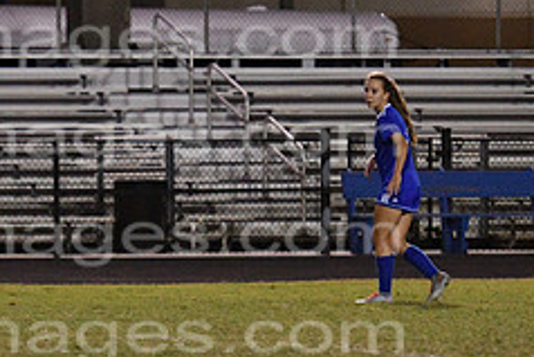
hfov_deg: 4.2
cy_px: 190
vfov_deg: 2.8
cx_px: -103
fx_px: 7320
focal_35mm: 493
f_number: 4
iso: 8000
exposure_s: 1/800
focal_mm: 135
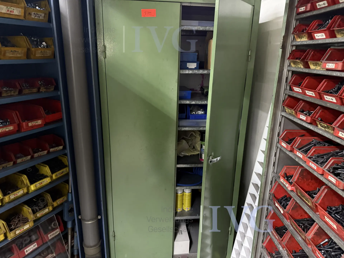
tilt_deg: -14.9
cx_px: 172
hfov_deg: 71.6
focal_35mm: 24
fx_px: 239
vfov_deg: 56.8
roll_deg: -1.0
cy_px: 129
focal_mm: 6.76
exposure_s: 1/25
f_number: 1.78
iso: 800
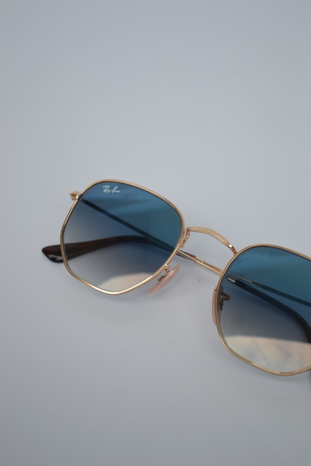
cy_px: 233
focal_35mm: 78
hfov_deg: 17.5
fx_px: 1011
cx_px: 156
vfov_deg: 26.0
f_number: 5.6
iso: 100
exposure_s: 1/125
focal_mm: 52
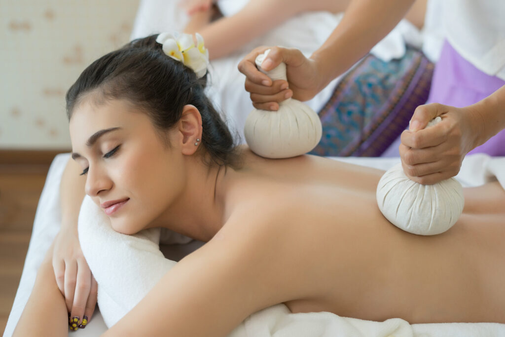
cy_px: 168
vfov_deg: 27.0
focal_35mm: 50
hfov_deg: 39.6
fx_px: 701
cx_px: 252
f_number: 2.5
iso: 400
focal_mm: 50
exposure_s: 1/200
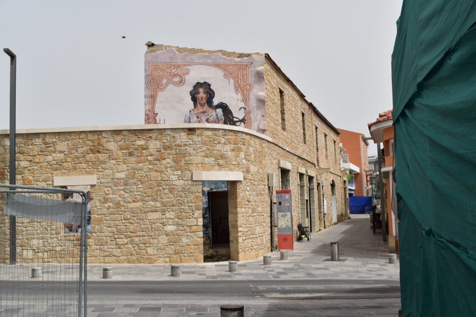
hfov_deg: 49.5
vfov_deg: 34.2
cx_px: 238
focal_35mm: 39
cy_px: 158
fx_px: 516
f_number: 11
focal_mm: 26
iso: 280
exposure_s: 1/500
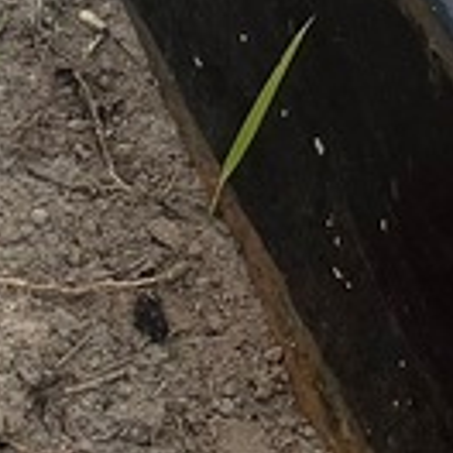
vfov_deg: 4.2
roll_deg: -20.8
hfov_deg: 4.2
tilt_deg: -34.6
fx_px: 6085
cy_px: -436
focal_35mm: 411
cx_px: 1225
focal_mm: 9
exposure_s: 1/382
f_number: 2.8
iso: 32
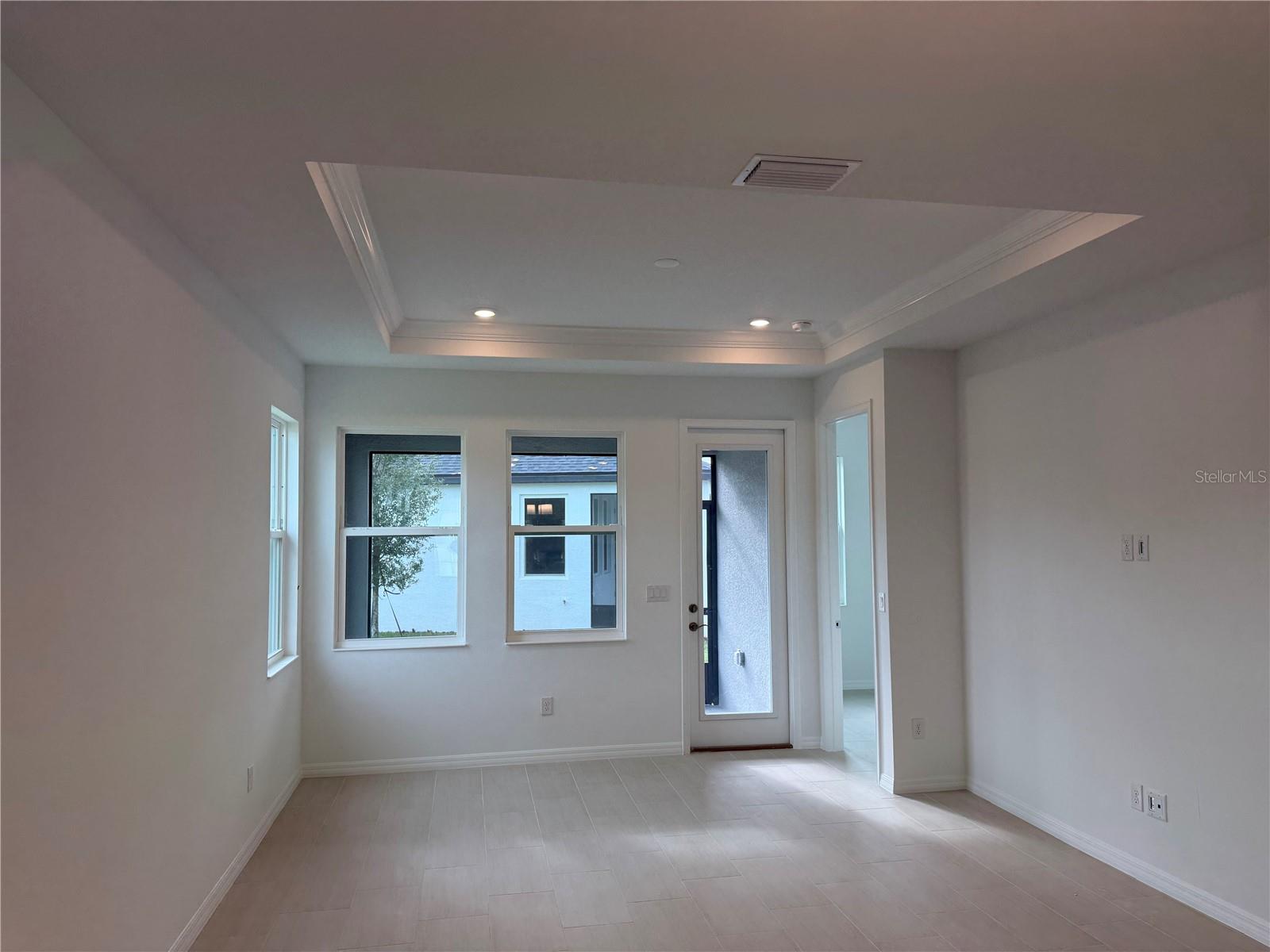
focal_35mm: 24
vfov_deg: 56.8
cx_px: 635
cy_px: 476
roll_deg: +0.5
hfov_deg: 71.6
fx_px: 881
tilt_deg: +3.8
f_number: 1.78
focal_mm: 6.76
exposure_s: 1/294
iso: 80
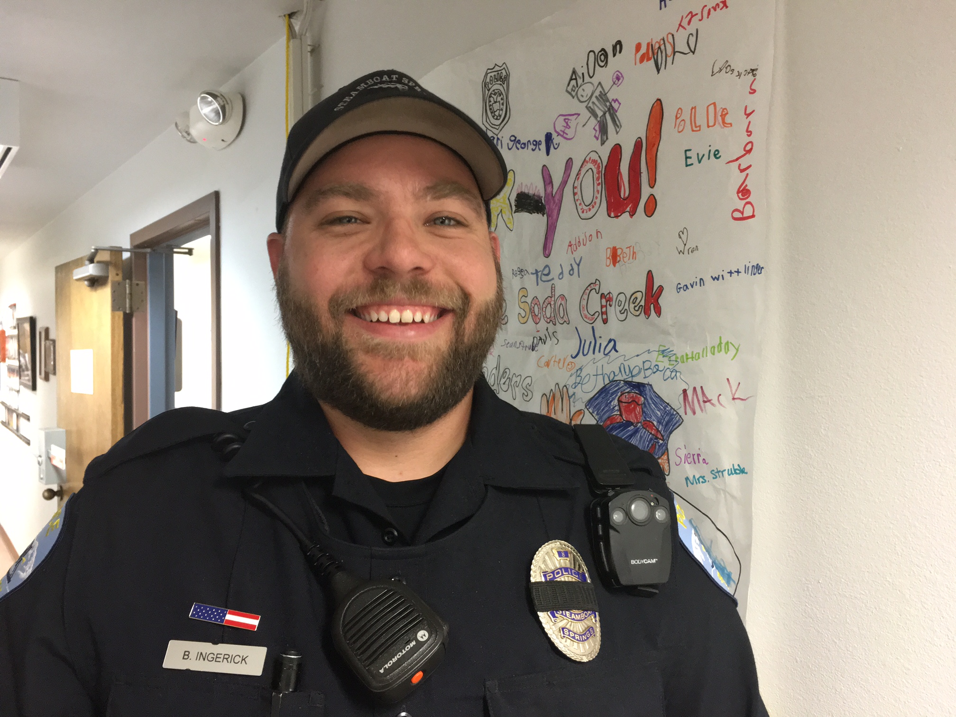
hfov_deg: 61.7
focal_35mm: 29
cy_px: 358
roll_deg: -0.7
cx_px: 478
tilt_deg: -2.0
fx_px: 801
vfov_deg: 48.2
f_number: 2.2
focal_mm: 4.15
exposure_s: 1/15
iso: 200
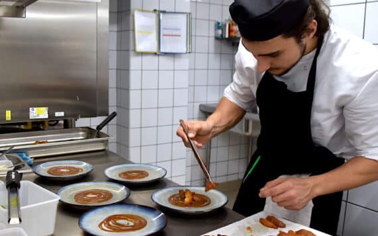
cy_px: 129
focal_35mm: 37
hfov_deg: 52.3
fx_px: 381
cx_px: 149
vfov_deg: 34.4
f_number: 3.5
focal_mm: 18
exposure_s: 1/200
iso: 800
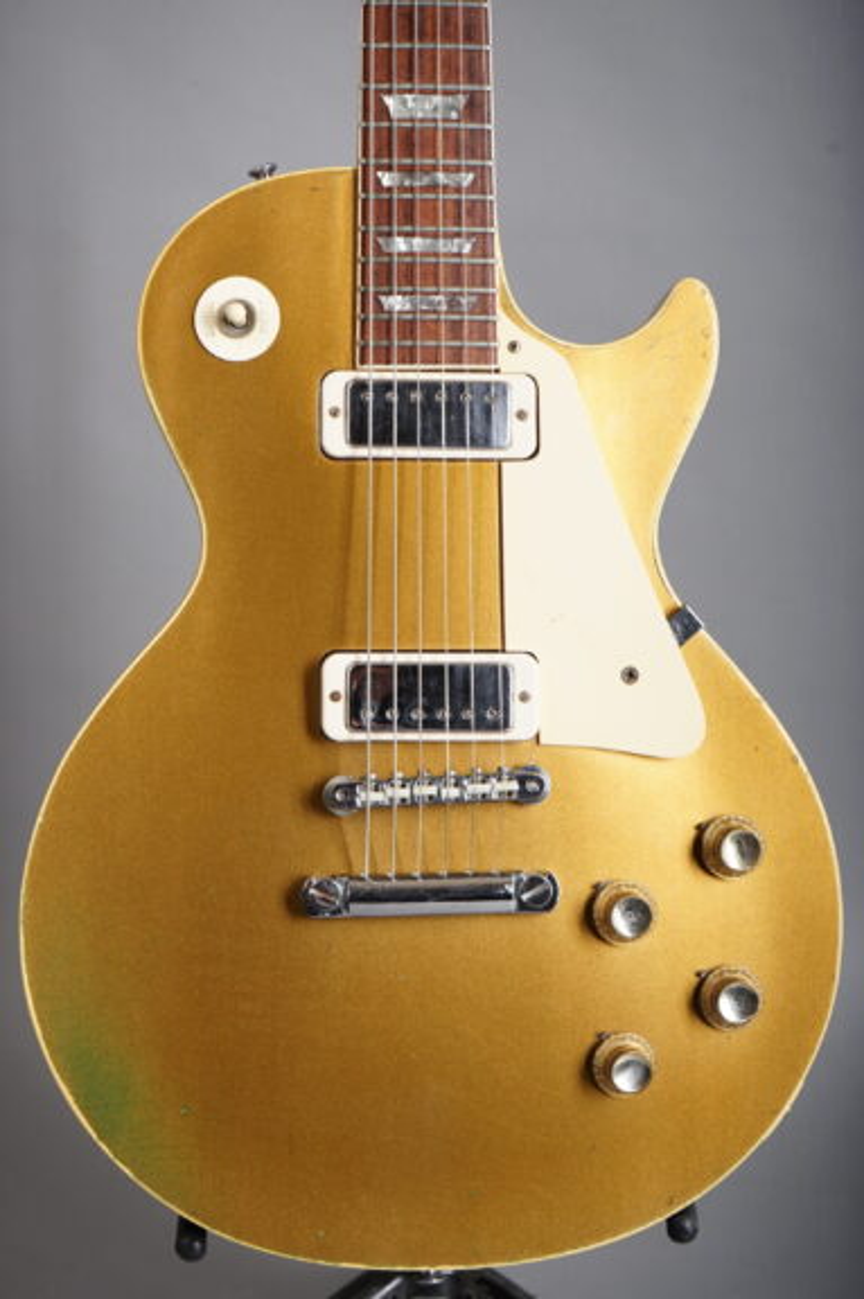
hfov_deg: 19.4
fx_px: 2524
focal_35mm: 70
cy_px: 650
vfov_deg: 28.9
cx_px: 432
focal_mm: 70
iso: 160
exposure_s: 1/160
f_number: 8
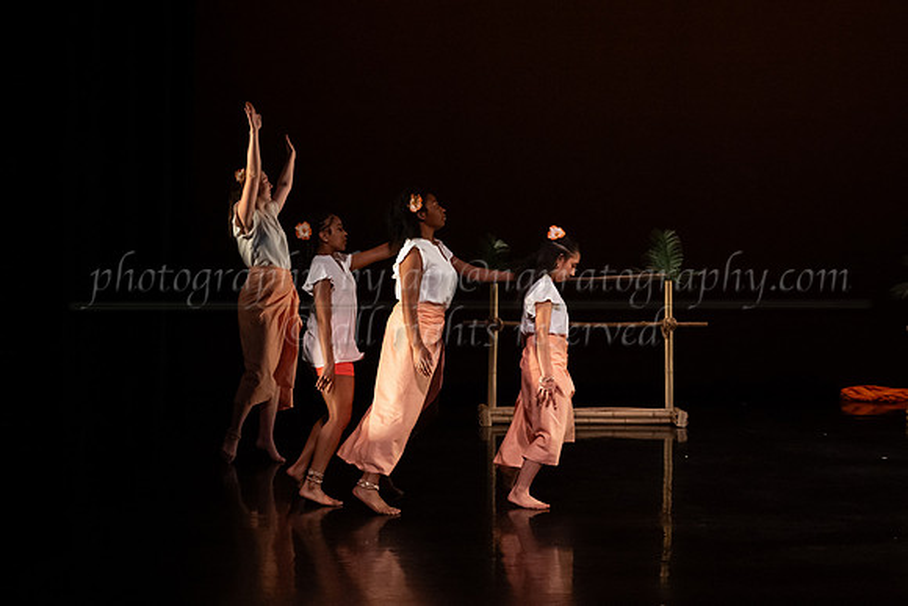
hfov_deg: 26.6
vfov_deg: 17.9
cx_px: 526
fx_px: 1922
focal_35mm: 76
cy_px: 312
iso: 4000
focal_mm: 65
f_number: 4
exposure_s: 1/400
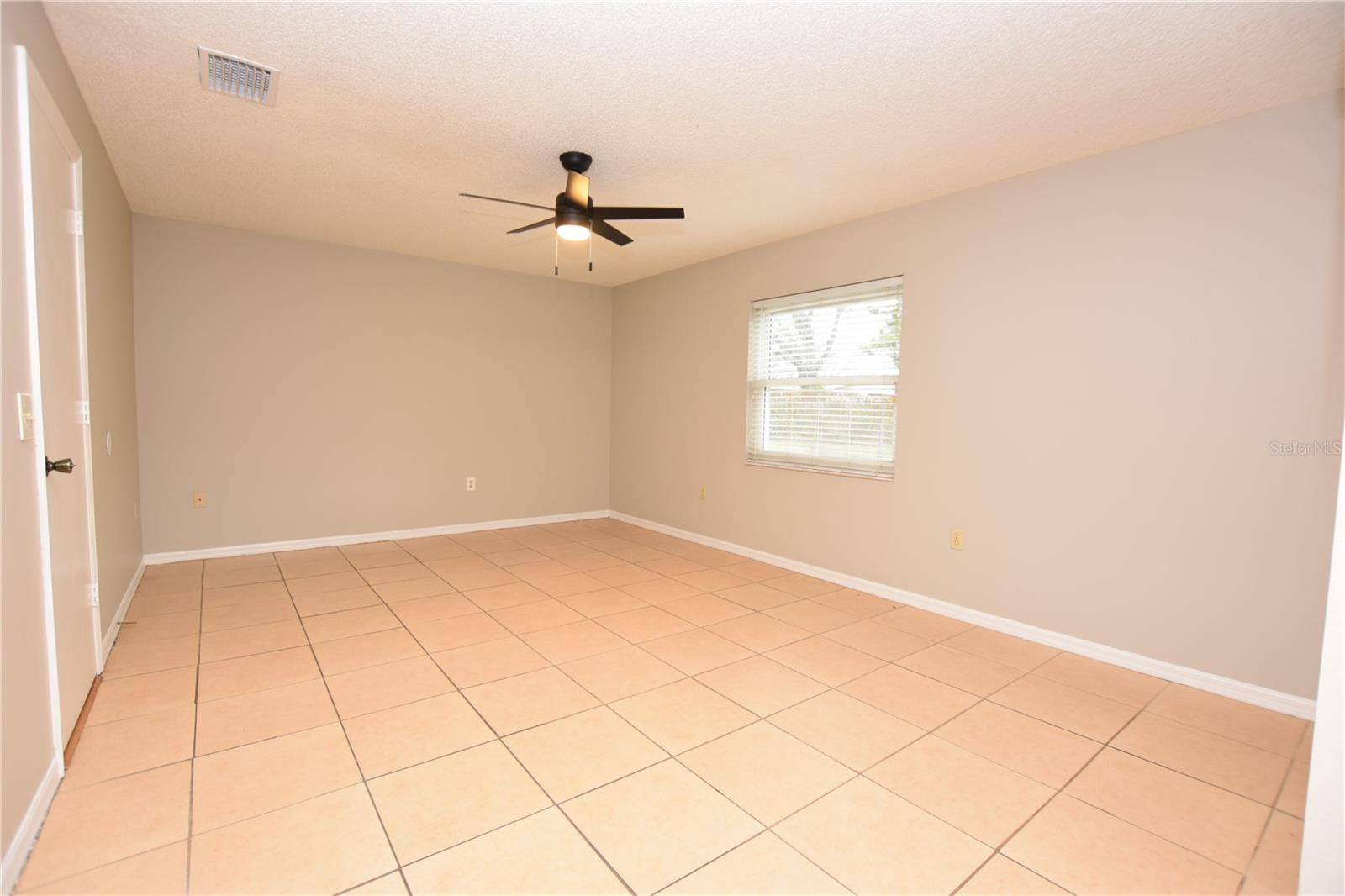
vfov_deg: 77.3
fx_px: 560
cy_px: 448
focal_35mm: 15
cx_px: 672
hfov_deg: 100.4
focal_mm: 10
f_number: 4
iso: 360
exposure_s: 1/60
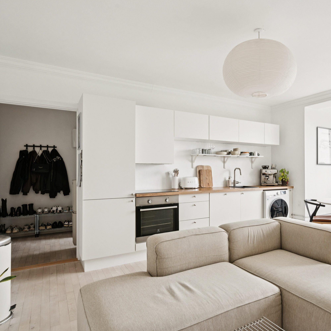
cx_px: 233
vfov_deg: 65.8
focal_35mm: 24
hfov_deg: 63.3
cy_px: 165
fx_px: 256
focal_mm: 18.5
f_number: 9
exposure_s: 1/30
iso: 640
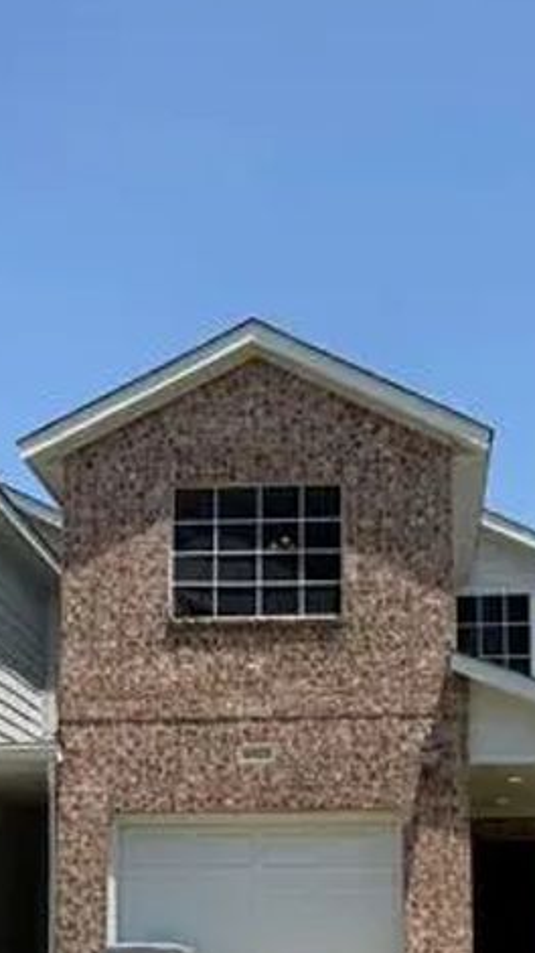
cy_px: 754
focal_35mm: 57
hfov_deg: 21.0
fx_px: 1439
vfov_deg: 35.5
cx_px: 326
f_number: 1.78
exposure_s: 1/5319
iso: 80
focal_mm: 6.76
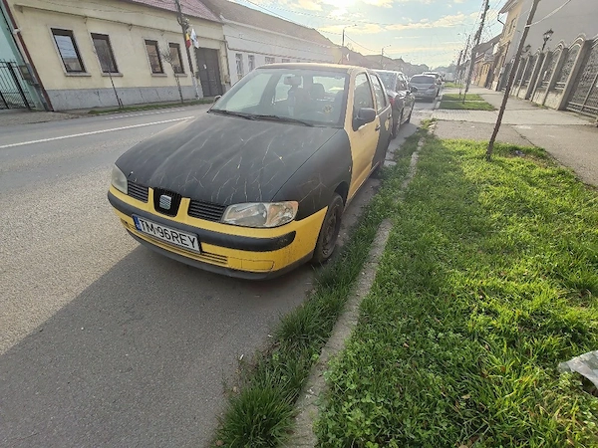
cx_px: 299
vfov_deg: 78.1
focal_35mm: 16
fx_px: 276
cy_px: 224
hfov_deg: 94.5
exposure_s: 1/833
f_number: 2.2
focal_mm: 1.96
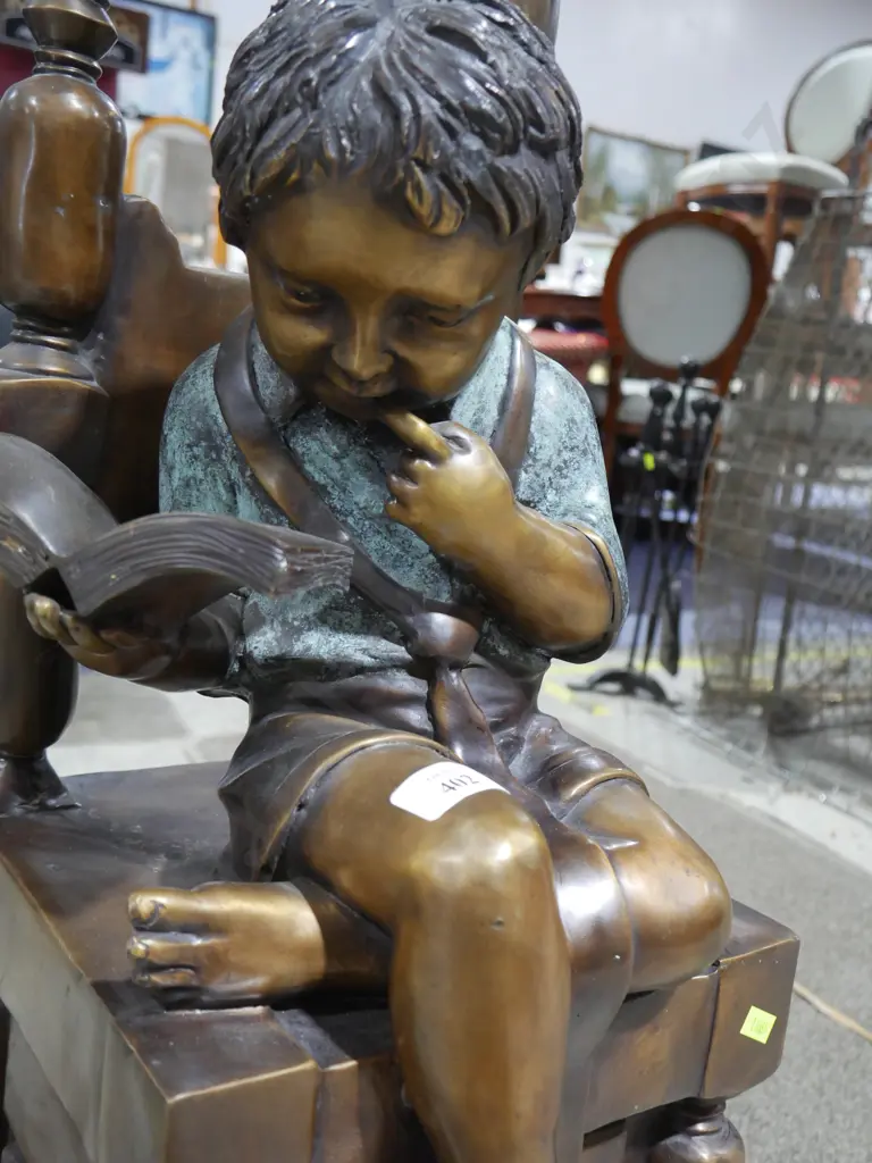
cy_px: 582
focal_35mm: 34
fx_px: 1142
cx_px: 436
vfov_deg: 54.0
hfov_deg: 41.8
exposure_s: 1/60
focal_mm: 17
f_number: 4
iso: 1250
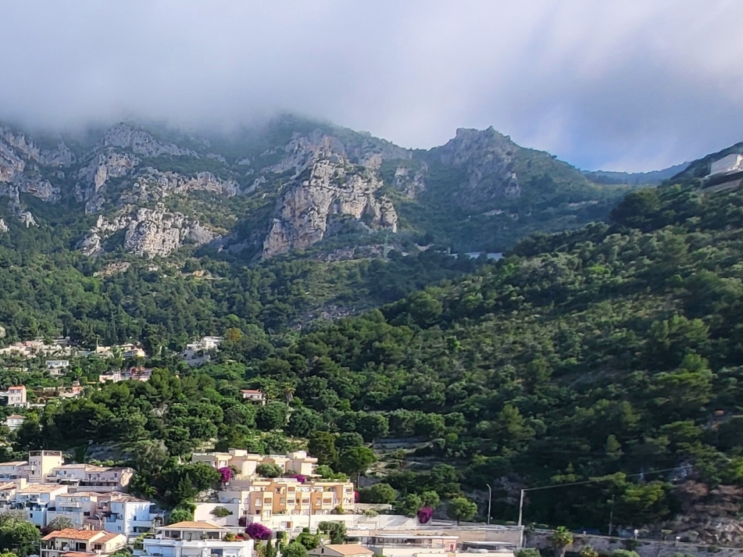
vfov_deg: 36.6
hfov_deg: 42.4
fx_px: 751
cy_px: 557
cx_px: -59
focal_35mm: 35
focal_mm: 1.74
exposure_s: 1/1000
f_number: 2.2
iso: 32
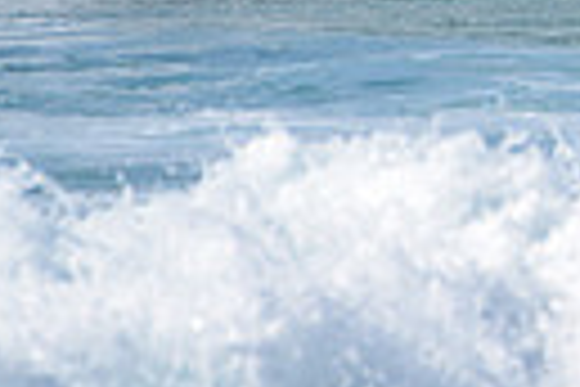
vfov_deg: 0.6
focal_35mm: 2254
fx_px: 36312
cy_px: -236
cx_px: 989
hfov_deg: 0.9
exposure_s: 1/2000
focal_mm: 500
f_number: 5.6
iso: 160
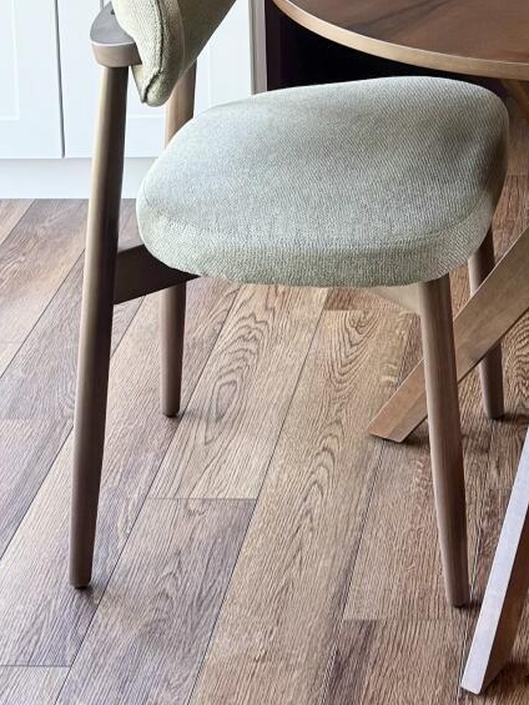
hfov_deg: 16.8
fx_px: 1731
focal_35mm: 85
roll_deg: +0.9
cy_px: -371
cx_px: 585
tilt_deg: -7.4
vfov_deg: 19.8
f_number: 1.78
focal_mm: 6.76
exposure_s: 1/120
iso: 160
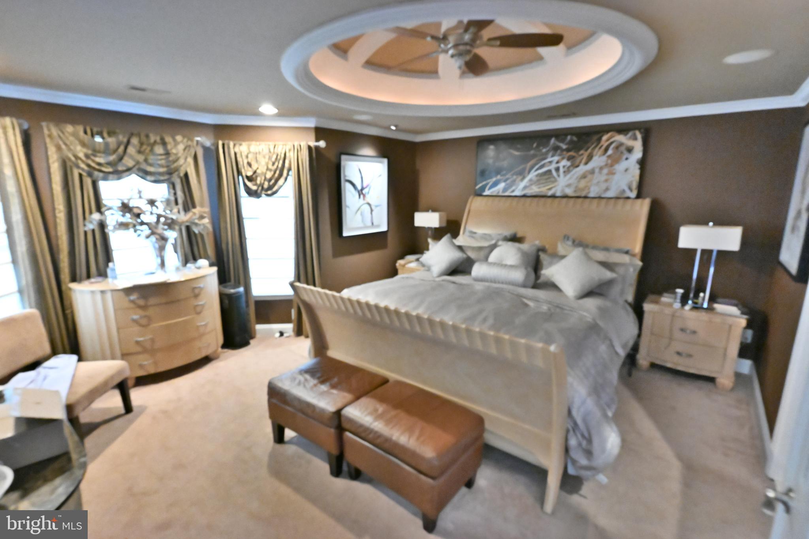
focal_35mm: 17
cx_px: 404
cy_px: 270
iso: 45600
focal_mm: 17
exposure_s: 1/80
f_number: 9
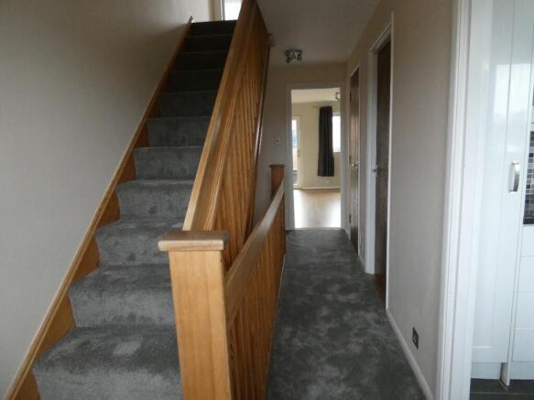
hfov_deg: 81.8
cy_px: 200
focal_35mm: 20
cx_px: 267
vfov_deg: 66.0
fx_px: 308
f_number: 2.8
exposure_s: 1/60
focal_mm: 3.6
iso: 500
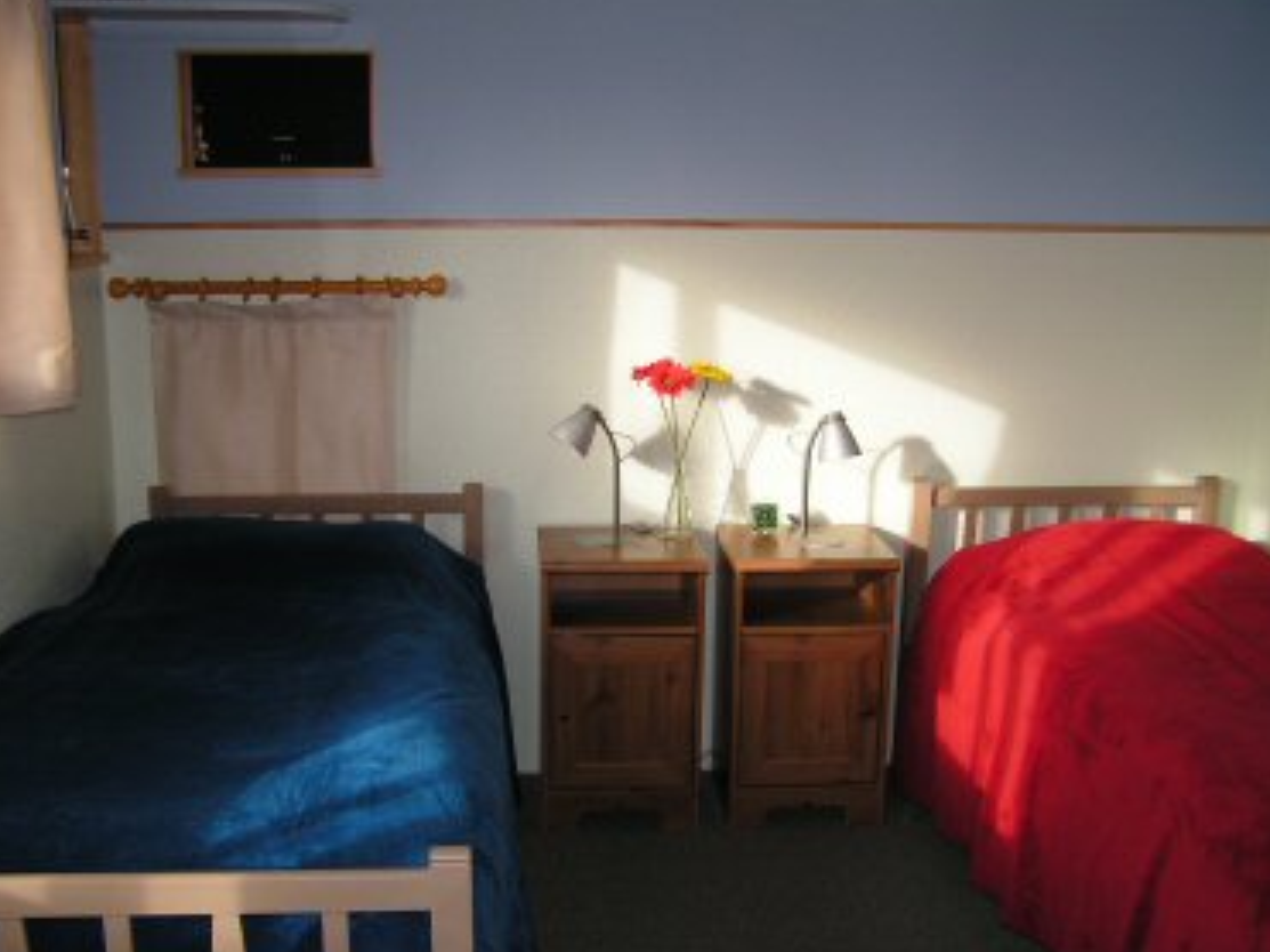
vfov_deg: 35.1
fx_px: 1504
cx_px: 602
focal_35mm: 41
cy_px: 490
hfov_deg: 45.8
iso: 50
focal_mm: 6.3
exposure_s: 1/125
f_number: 2.8
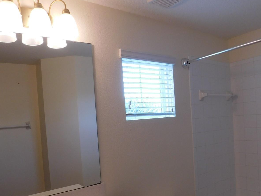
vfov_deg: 44.8
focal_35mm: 31
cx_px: 141
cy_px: 129
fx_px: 234
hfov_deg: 58.3
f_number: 3
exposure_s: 1/50
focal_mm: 4
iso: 125
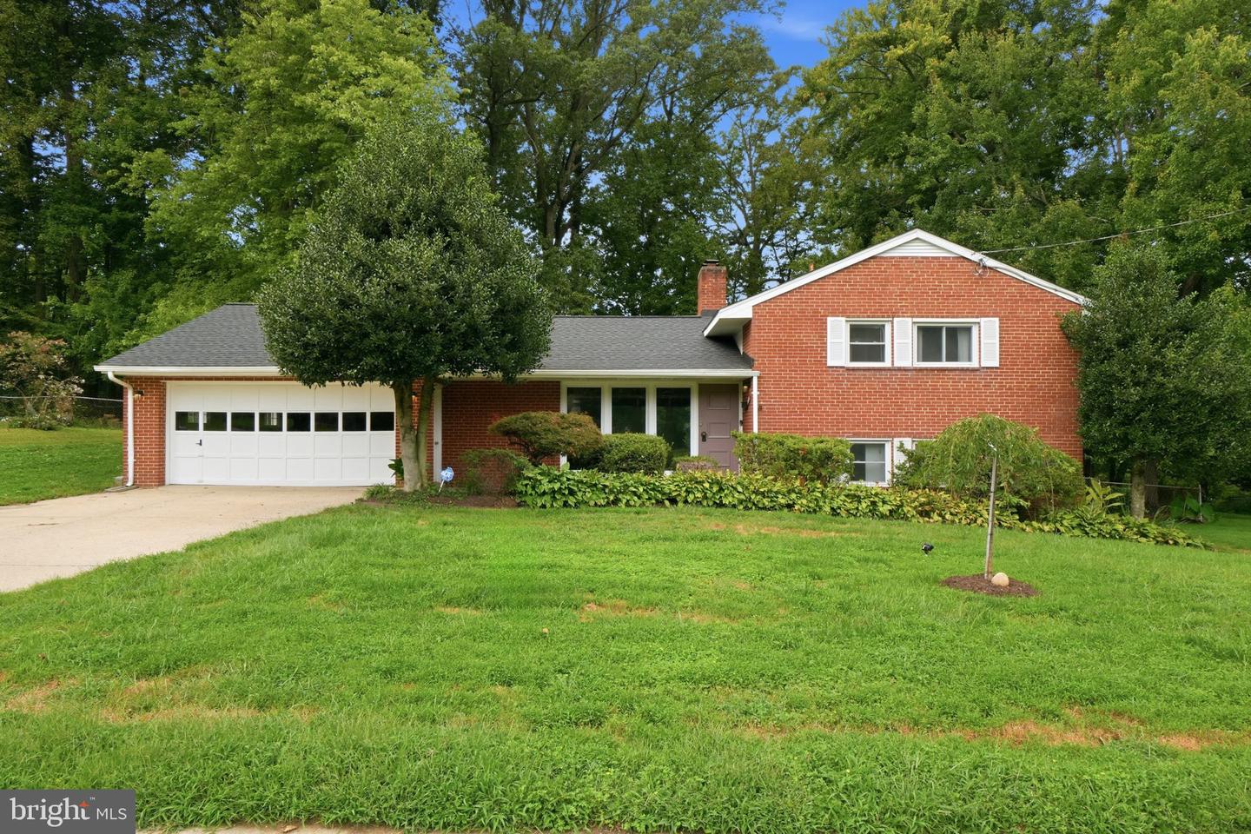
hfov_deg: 81.2
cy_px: 417
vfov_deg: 59.5
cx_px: 626
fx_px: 730
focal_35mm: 21
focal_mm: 14
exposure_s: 1/100
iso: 200
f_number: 11
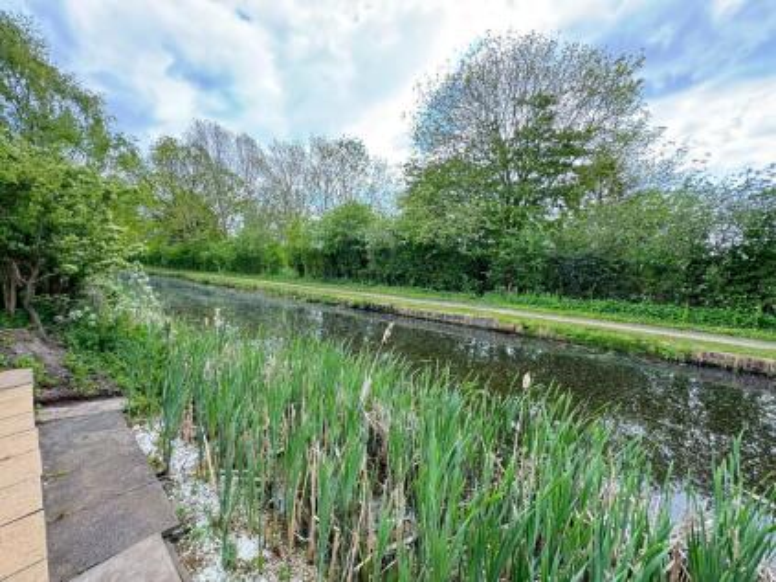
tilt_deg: -3.8
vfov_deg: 85.6
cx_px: 388
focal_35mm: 14
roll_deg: -0.7
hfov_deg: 102.1
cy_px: 291
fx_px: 314
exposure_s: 1/124
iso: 40
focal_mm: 2.22
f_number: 2.2
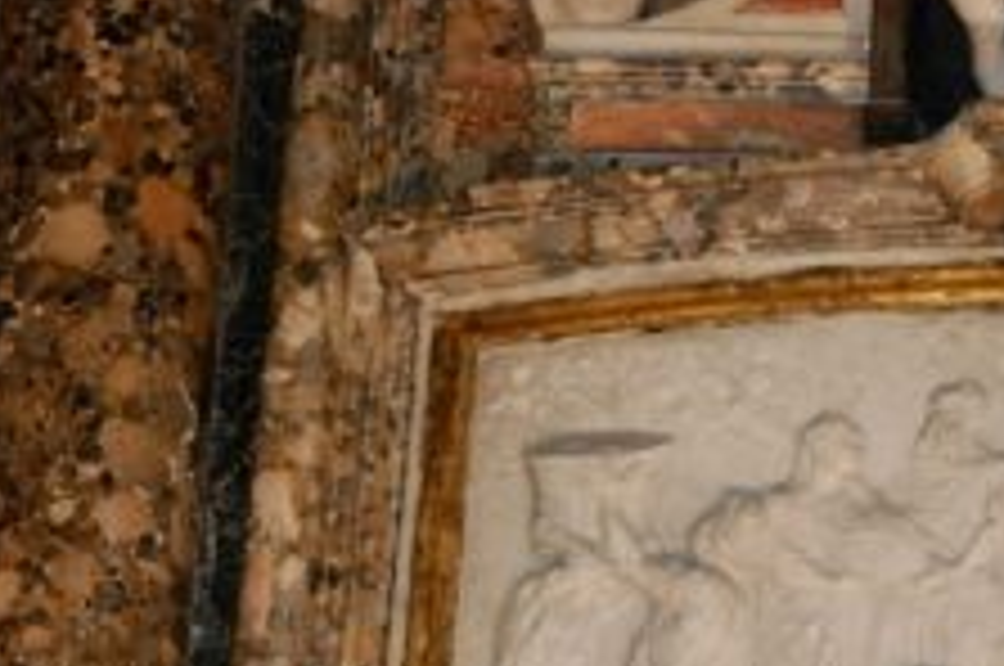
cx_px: 1067
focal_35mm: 135
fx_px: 3760
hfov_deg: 14.9
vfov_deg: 10.0
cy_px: 731
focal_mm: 40
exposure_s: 1/60
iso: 1600
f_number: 5.6
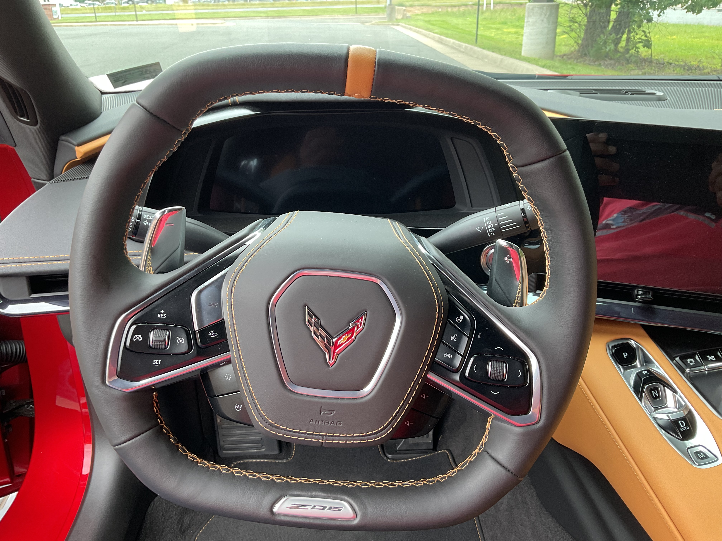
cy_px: 270
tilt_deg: -25.2
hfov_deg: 61.7
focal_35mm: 29
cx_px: 361
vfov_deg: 48.2
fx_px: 605
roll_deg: +0.0
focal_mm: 3
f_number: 1.8
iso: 32
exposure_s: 1/60
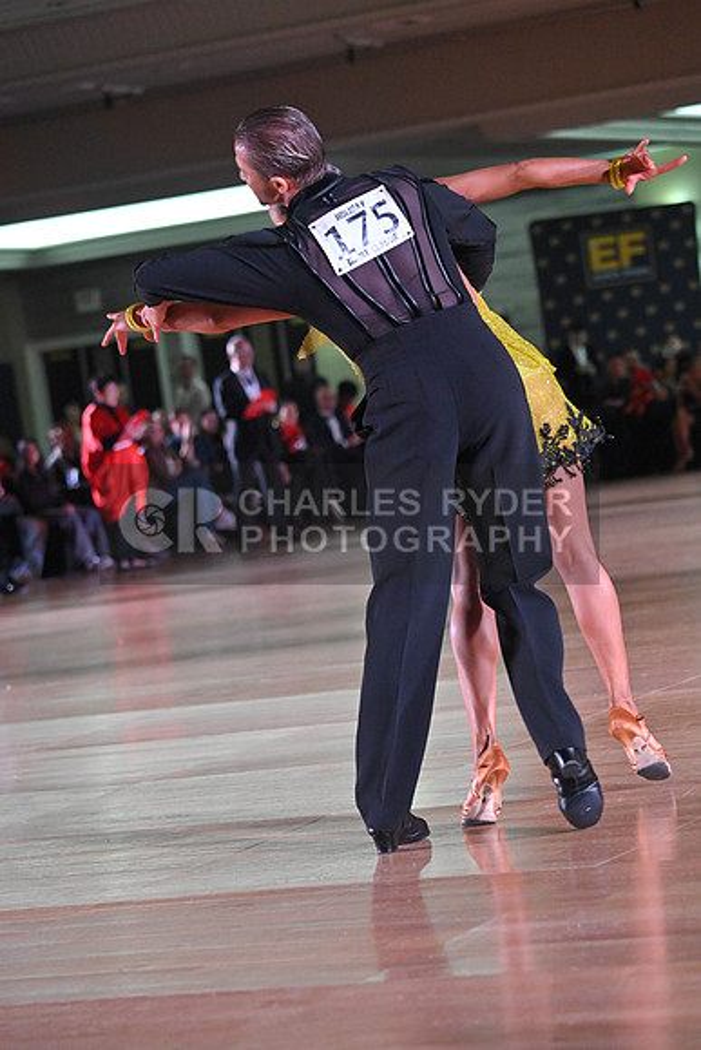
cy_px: 525
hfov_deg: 11.4
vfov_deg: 17.1
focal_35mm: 120
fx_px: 3503
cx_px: 350
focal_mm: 120
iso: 6400
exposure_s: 1/400
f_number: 5
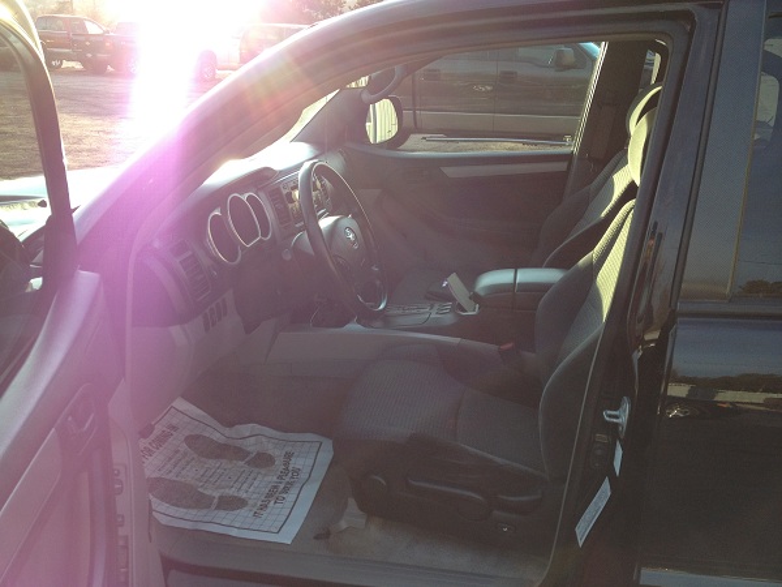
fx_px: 791
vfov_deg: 40.7
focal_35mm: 35
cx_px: 391
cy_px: 294
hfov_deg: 52.6
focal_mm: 4.28
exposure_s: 1/164
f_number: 2.4
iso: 64
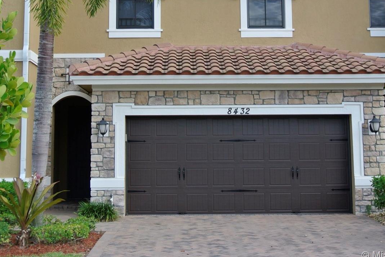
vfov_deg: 22.5
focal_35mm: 60
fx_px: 642
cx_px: 190
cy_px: 70
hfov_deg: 33.4
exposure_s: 1/320
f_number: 4.5
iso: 100
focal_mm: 15.1
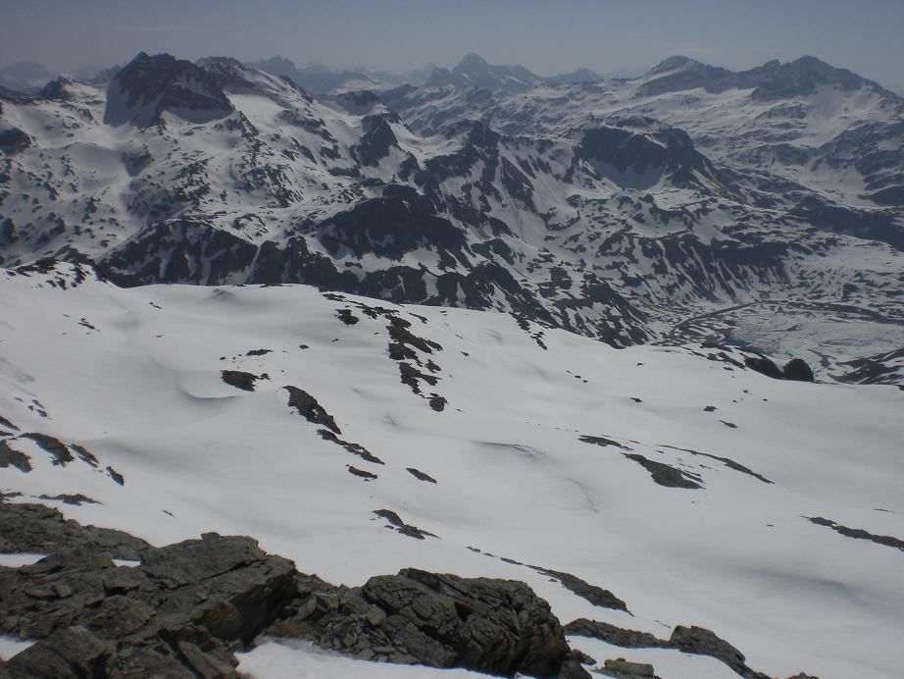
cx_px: 452
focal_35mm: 38
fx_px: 993
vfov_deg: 37.7
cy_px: 340
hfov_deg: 49.0
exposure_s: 1/2000
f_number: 4.4
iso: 50
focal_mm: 6.3
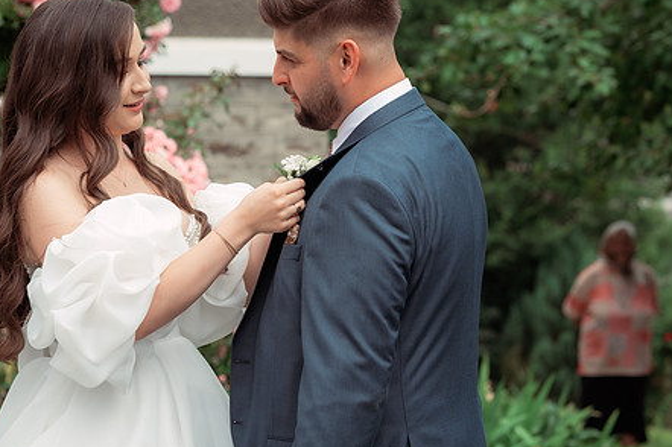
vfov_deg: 11.3
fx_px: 2257
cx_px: 197
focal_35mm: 121
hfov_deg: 16.9
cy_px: 202
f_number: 4.5
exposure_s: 1/800
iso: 250
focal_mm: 85
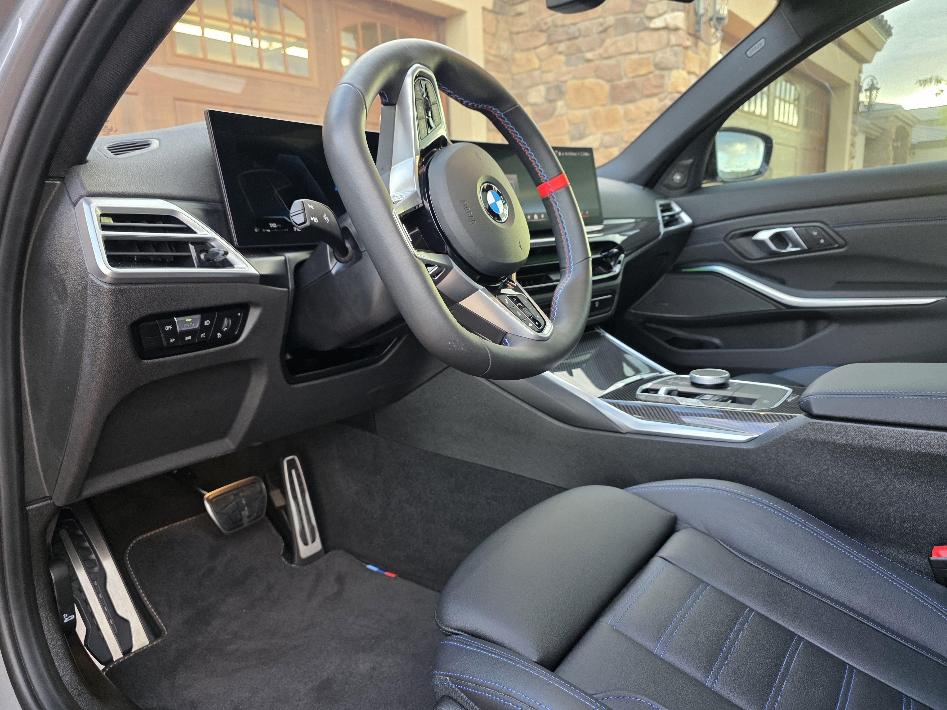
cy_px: 355
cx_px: 474
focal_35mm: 23
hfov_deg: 73.9
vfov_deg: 58.9
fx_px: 629
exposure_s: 1/61
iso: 100
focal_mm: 6.3
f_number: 1.7
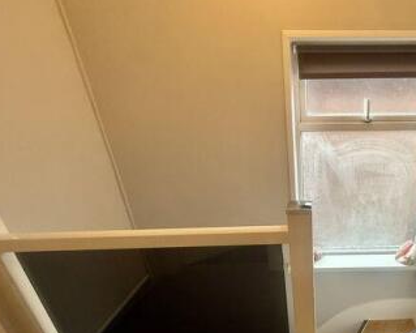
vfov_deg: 54.8
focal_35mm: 25
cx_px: 327
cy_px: 238
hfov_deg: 62.9
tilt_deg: -26.7
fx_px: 308
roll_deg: +0.5
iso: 250
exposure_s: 1/99
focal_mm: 2.22
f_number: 2.2
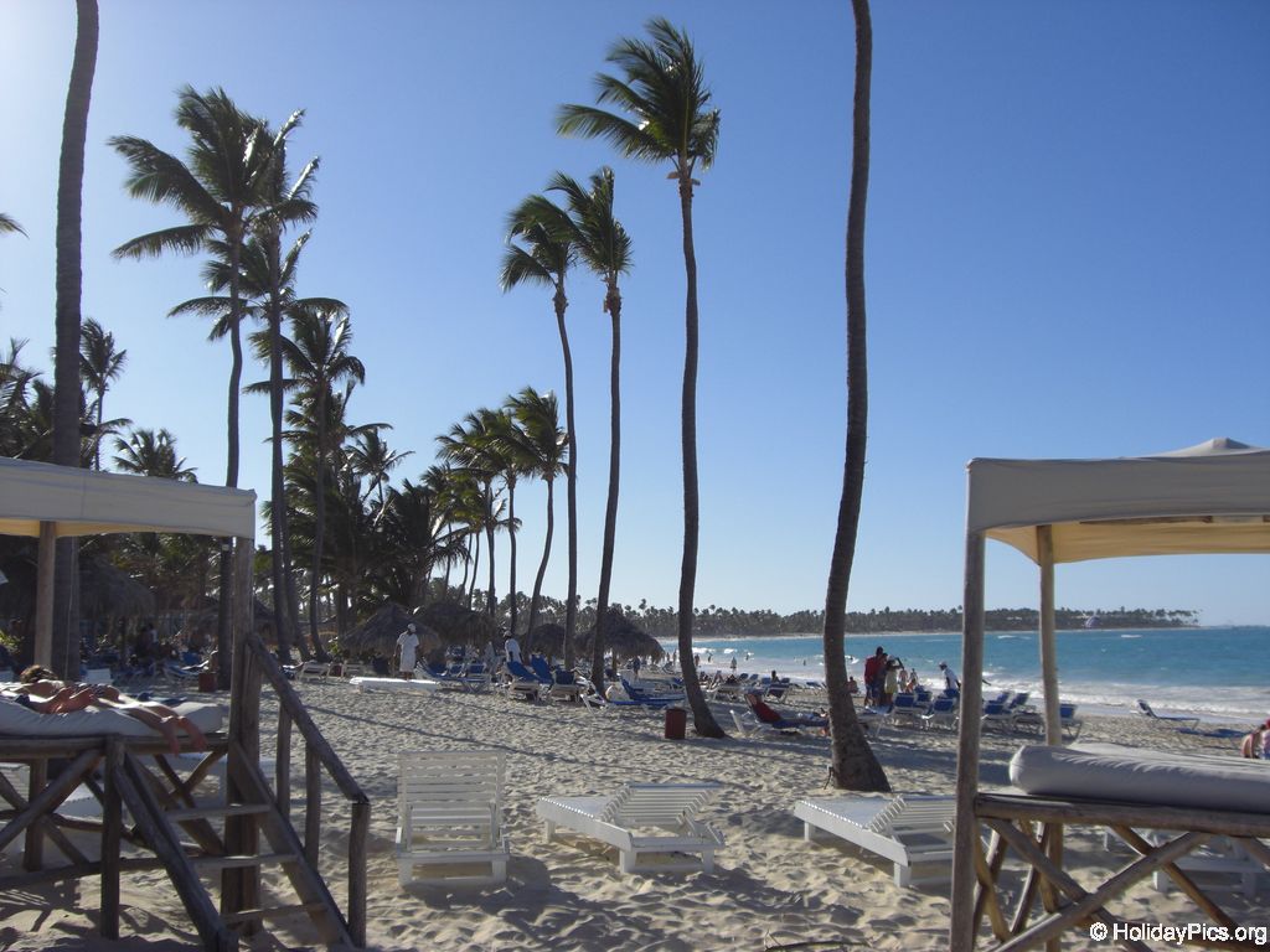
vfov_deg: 37.7
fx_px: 1394
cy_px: 476
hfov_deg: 49.0
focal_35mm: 38
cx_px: 635
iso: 64
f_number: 8
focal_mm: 6.2
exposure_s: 1/250
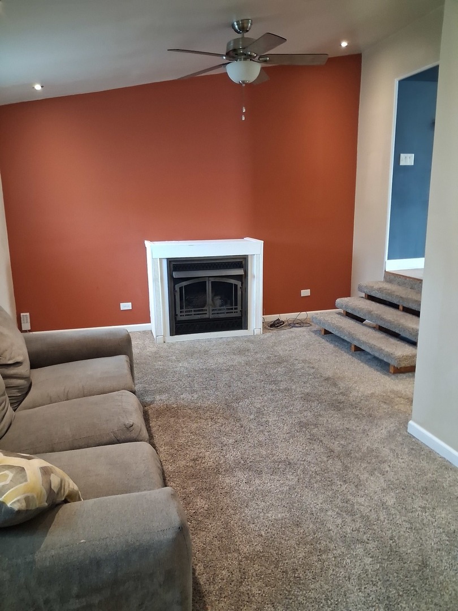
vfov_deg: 65.3
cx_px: 229
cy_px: 306
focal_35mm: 27
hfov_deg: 51.4
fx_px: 476
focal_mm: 4
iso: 500
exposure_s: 1/24
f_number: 1.8
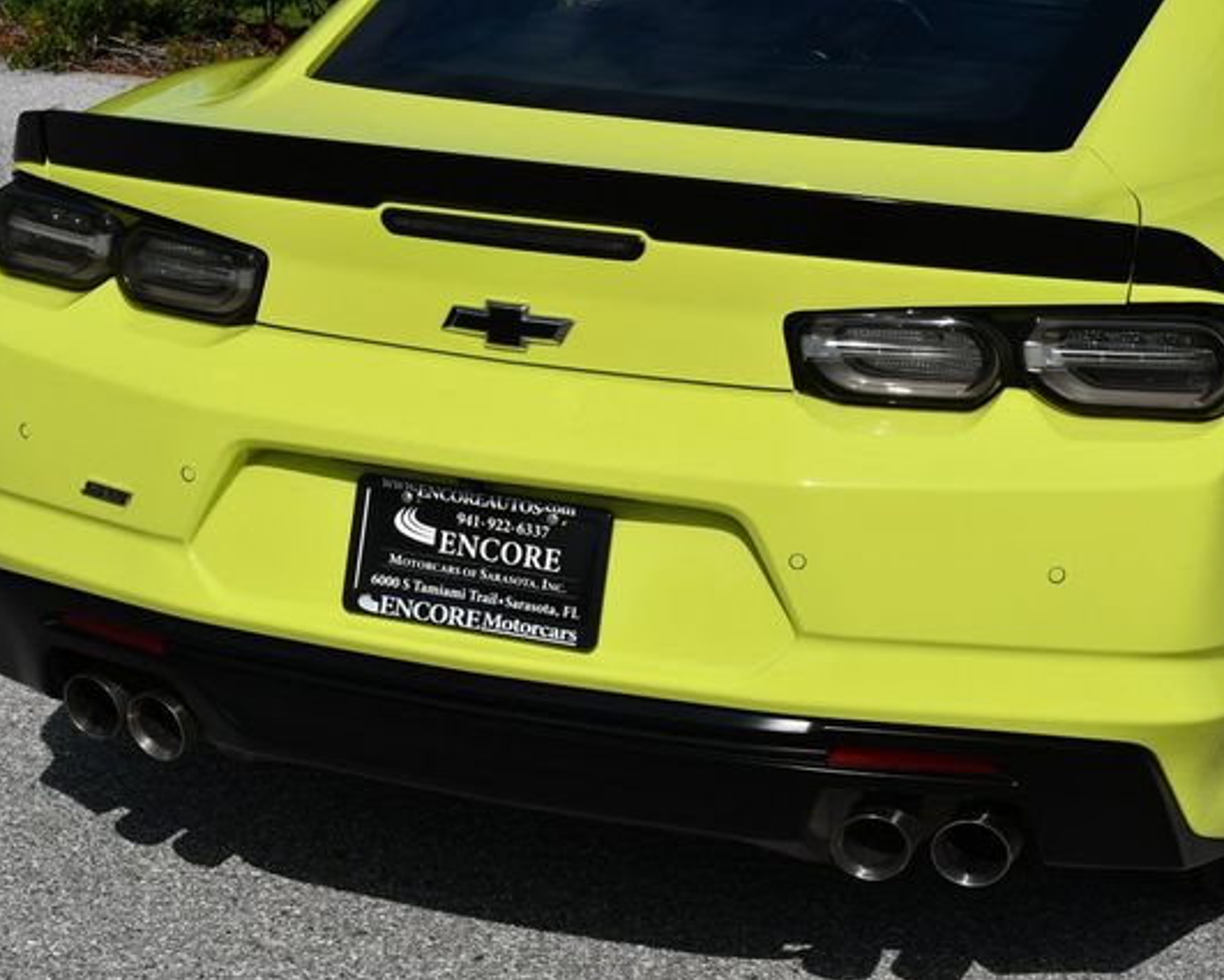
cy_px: 491
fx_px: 3116
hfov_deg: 22.2
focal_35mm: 86
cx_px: 622
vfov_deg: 17.9
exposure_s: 1/400
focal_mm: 38
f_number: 10
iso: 100
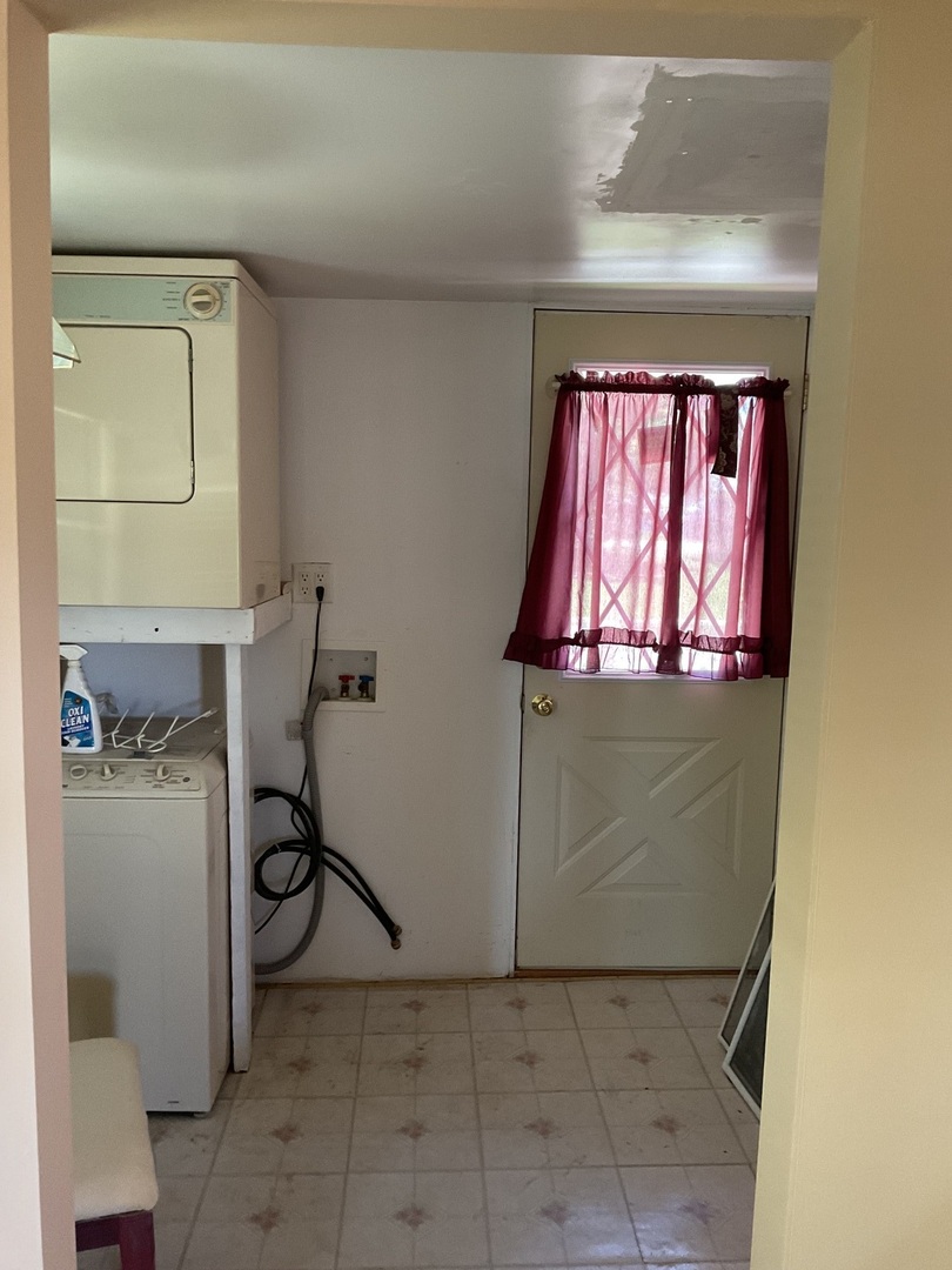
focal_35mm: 29
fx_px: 1063
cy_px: 635
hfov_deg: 48.2
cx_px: 476
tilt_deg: -8.8
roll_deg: -2.0
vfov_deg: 61.7
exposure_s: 1/60
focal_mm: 3
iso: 200
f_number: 1.8
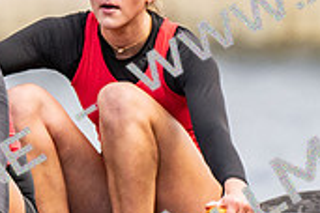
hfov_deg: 0.7
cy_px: 122
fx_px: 27082
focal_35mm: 3047
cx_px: -9
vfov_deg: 0.5
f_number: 4
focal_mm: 600
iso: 560
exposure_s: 1/2500
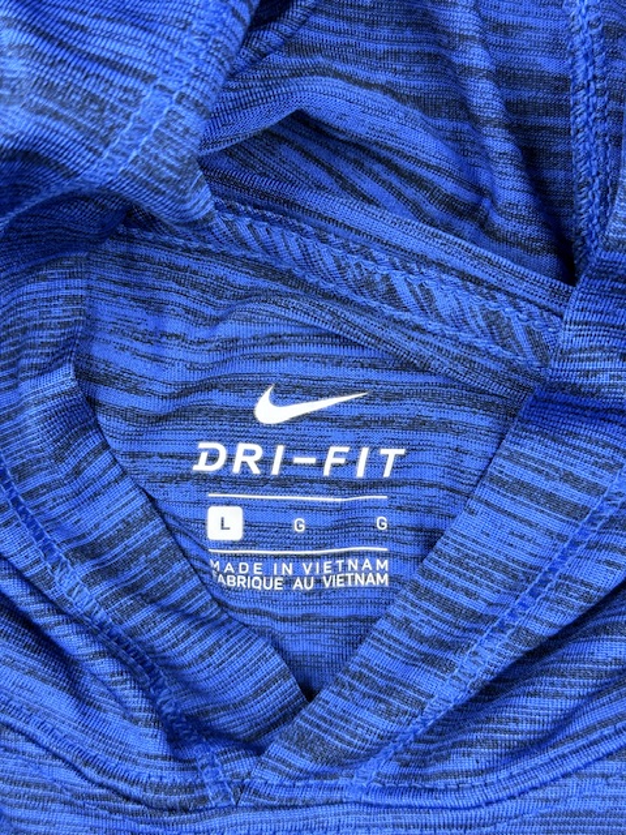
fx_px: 1157
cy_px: 418
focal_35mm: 48
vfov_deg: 39.7
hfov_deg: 30.3
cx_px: 313
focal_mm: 6.76
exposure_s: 1/50
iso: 80
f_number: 1.78
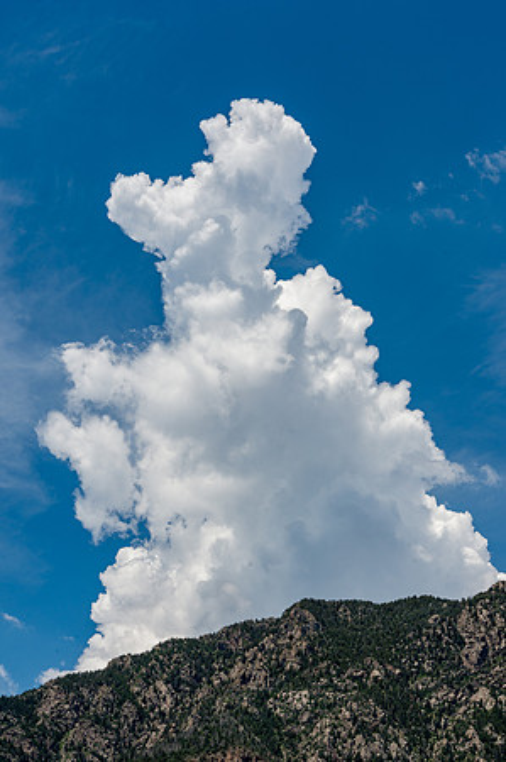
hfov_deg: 19.4
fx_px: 1479
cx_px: 253
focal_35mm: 70
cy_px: 381
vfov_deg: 28.9
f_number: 14
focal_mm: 70
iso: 250
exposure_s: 1/640
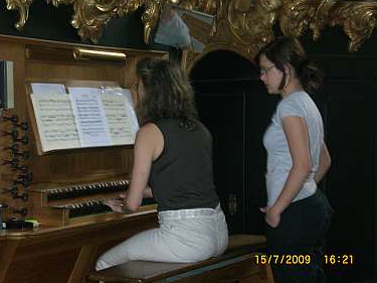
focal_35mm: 80
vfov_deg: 18.4
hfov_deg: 24.4
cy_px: 139
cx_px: 178
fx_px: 871
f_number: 4.5
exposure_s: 1/60
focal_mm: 12.47
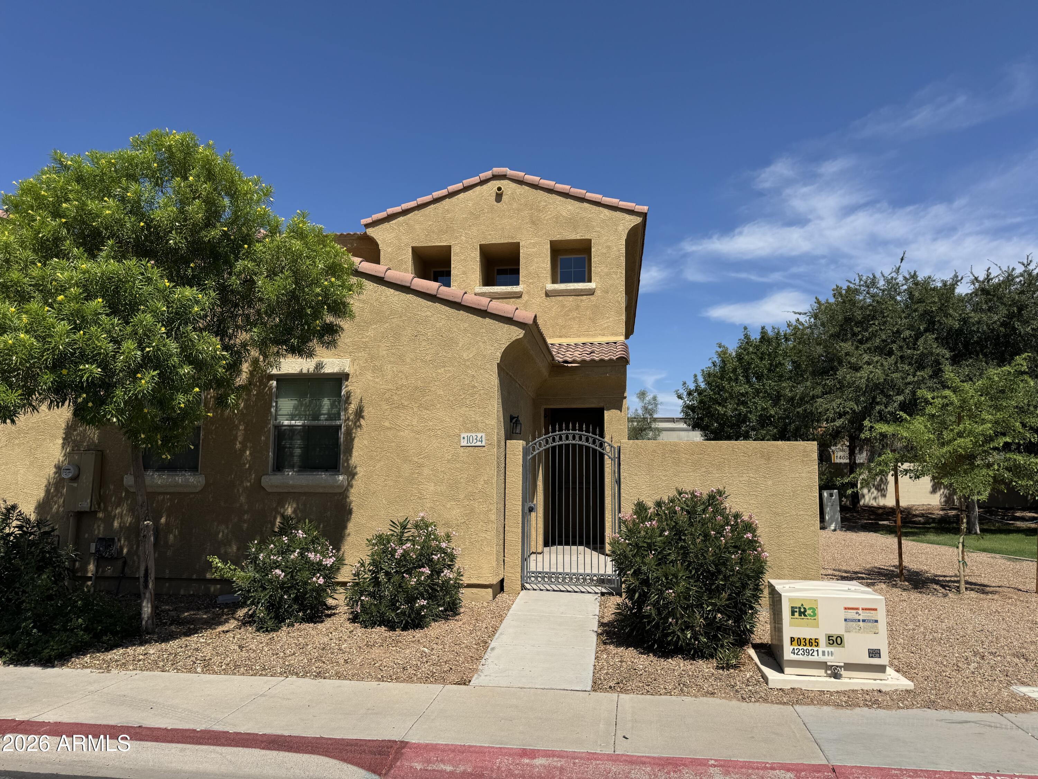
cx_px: 519
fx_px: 720
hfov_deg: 71.6
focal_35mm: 24
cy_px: 390
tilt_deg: +5.7
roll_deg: +0.2
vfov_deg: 56.8
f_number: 1.78
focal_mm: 6.76
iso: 80
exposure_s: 1/5814
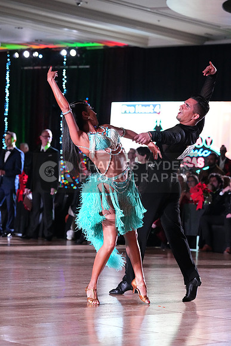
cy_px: 173
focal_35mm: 115
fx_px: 1106
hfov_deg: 11.9
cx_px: 116
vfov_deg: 17.8
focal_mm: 115
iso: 10000
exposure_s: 1/400
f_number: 5
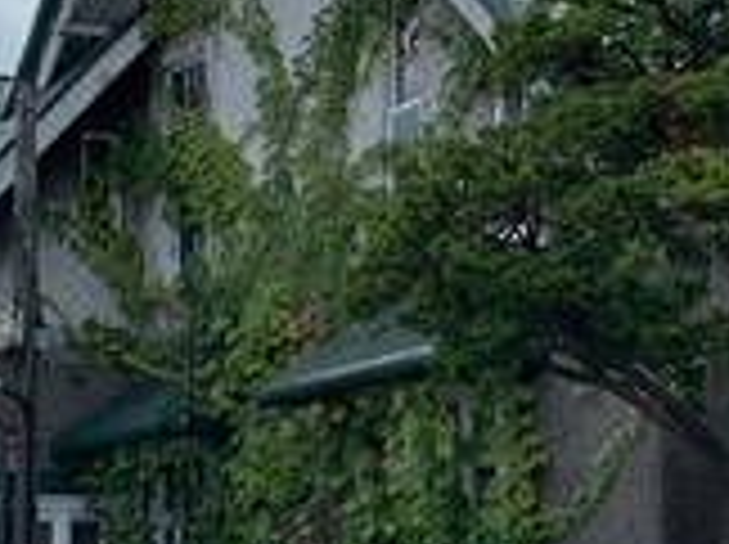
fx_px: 2166
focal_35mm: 103
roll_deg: +0.6
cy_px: 180
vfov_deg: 14.3
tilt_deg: +12.8
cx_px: 490
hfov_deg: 19.0
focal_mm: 4.25
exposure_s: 1/2755
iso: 25
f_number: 1.8
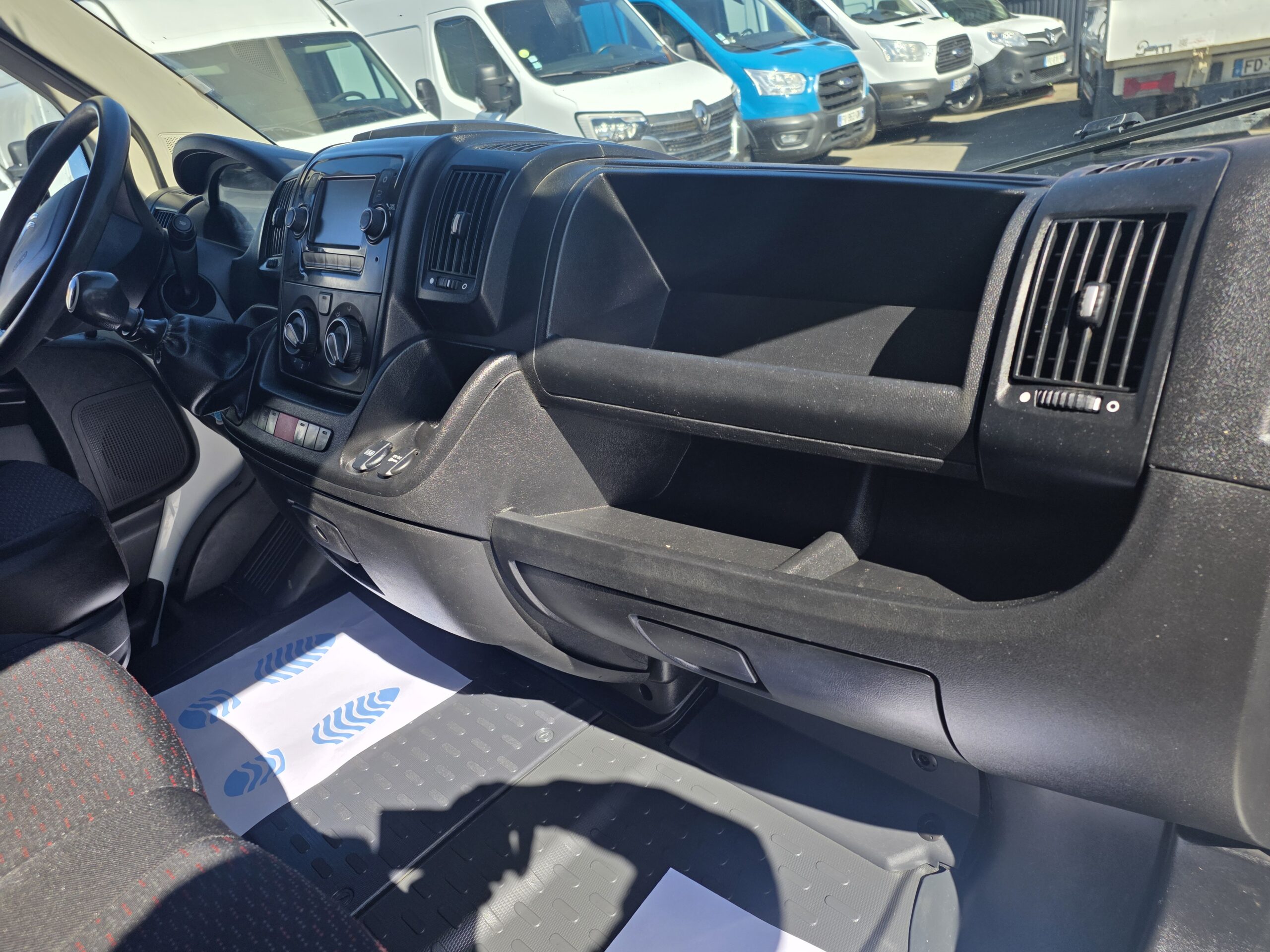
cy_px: 476
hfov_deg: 73.9
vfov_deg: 58.9
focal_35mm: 23
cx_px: 635
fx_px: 844
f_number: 1.7
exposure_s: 1/2737
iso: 80
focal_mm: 6.25
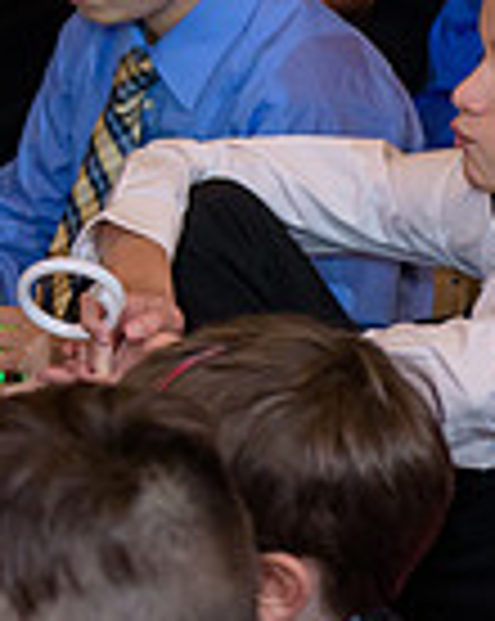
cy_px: 74
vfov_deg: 7.0
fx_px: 5065
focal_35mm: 276
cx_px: -513
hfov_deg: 5.5
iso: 1600
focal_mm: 70
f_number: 3.2
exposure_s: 1/125
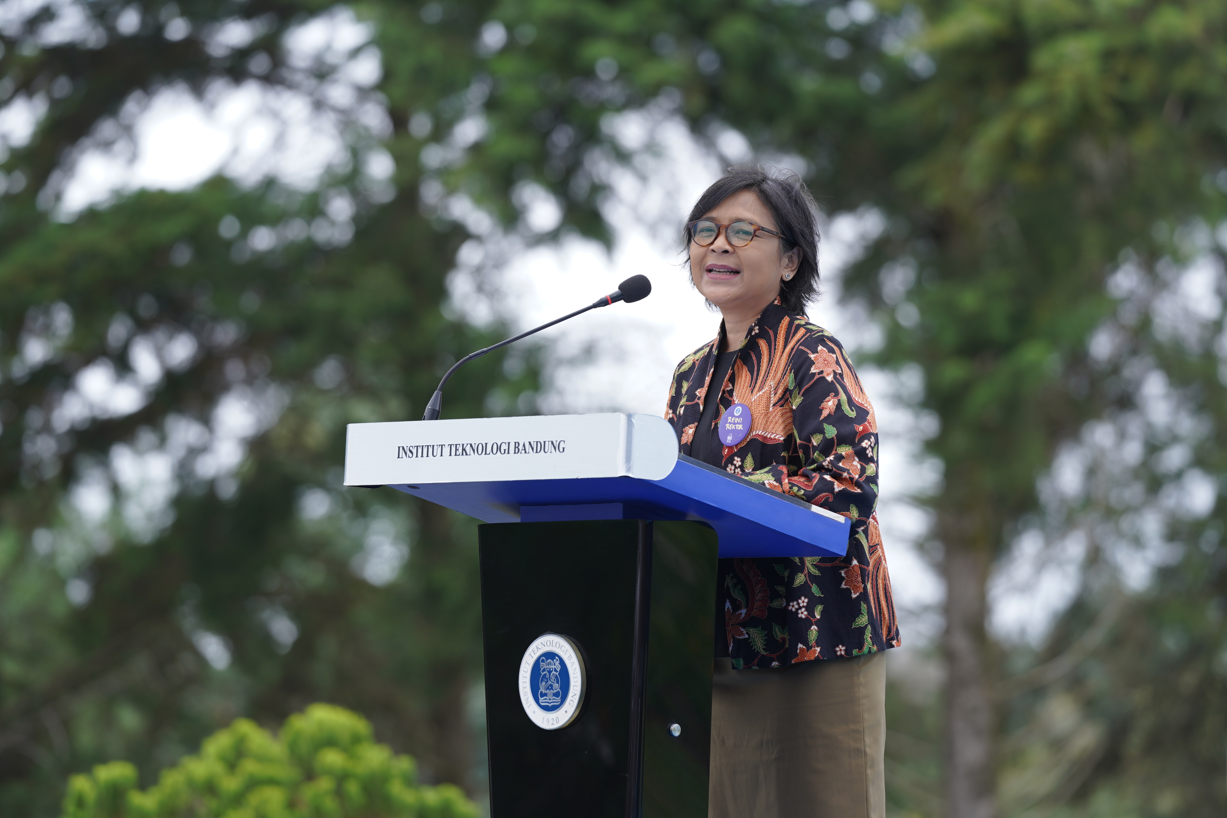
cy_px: 409
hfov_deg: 10.3
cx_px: 614
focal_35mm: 200
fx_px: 6816
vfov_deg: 6.9
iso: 100
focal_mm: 200
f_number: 4
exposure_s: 1/125
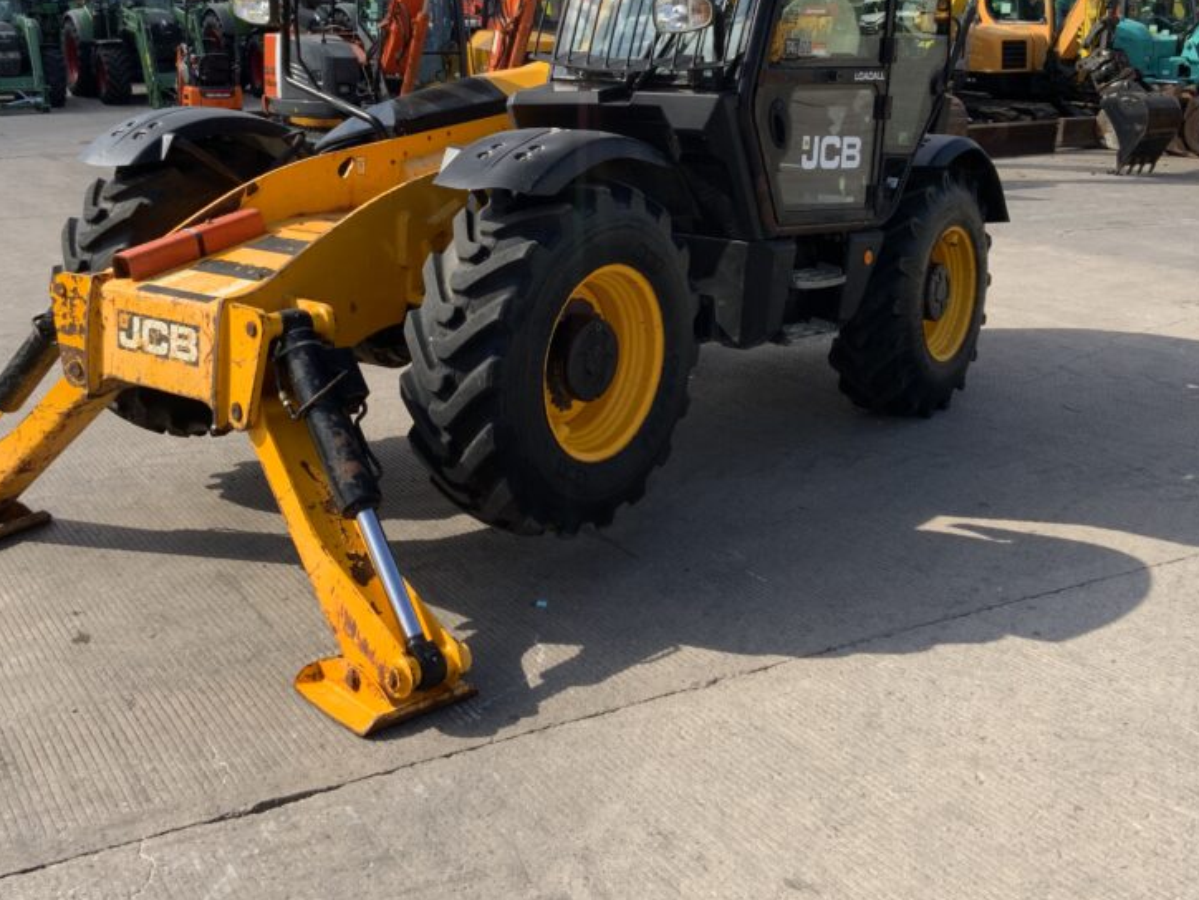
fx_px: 1420
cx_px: 573
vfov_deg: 34.7
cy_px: 269
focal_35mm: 41
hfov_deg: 45.8
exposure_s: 1/1377
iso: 16
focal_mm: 3
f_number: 1.8
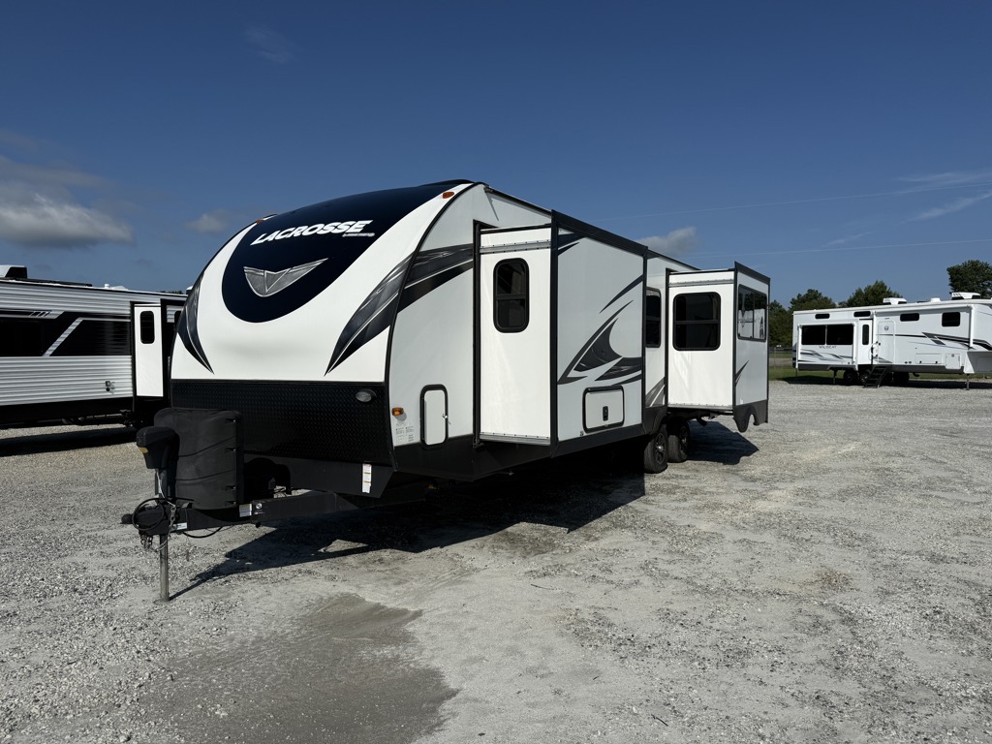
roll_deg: +0.0
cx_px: 496
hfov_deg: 71.6
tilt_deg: -0.2
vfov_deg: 56.8
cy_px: 372
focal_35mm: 24
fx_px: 688
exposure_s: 1/11905
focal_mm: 6.76
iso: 80
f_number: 1.78
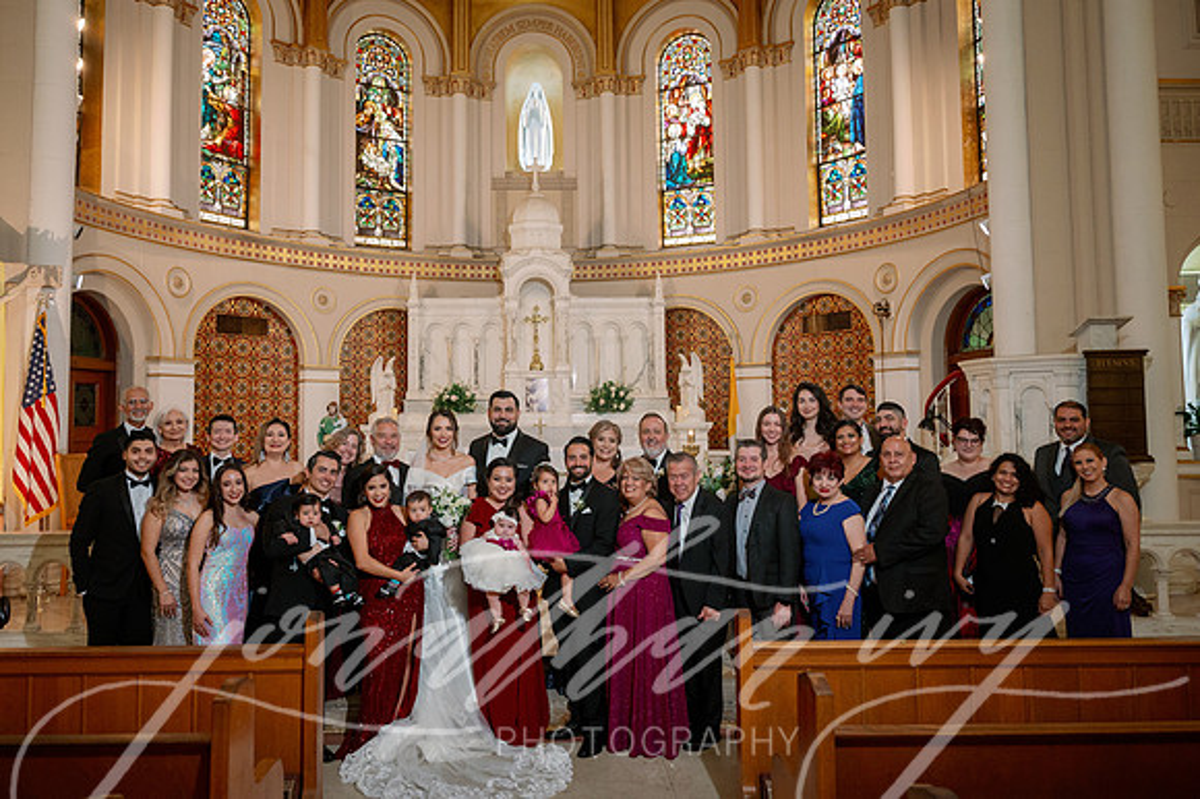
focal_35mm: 26
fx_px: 862
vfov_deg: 49.7
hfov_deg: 69.6
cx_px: 565
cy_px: 368
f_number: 3.2
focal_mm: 24
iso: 1600
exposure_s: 1/160
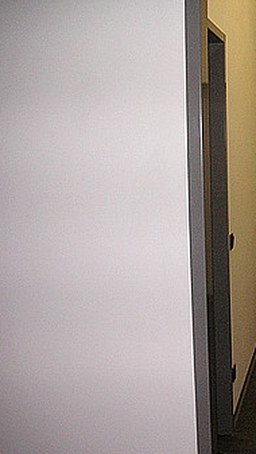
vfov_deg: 37.8
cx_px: 274
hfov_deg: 20.9
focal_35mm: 55
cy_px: 230
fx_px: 663
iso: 160
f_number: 2.8
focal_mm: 6.1
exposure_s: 1/45
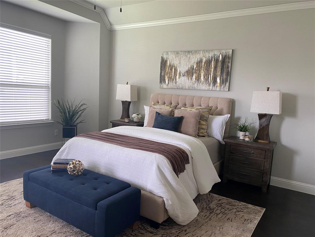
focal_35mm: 26
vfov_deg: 53.1
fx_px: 237
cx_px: 158
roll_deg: -2.6
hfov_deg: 67.3
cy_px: 118
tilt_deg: -8.3
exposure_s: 1/60
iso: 100
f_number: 1.8
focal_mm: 4.25
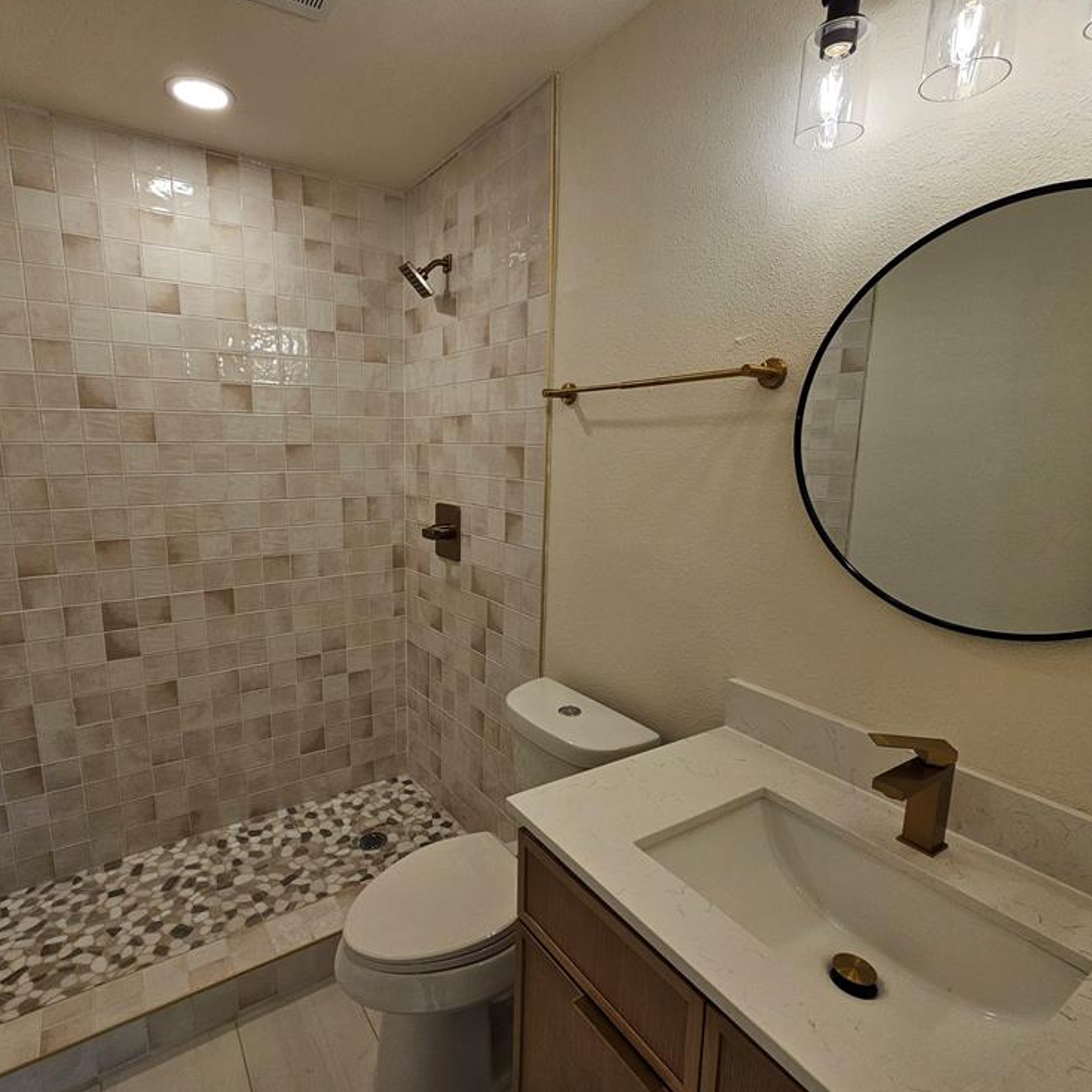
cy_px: 554
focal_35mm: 16
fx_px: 571
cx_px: 484
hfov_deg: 87.1
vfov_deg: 87.4
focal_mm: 2.2
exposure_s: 1/120
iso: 64
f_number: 2.2
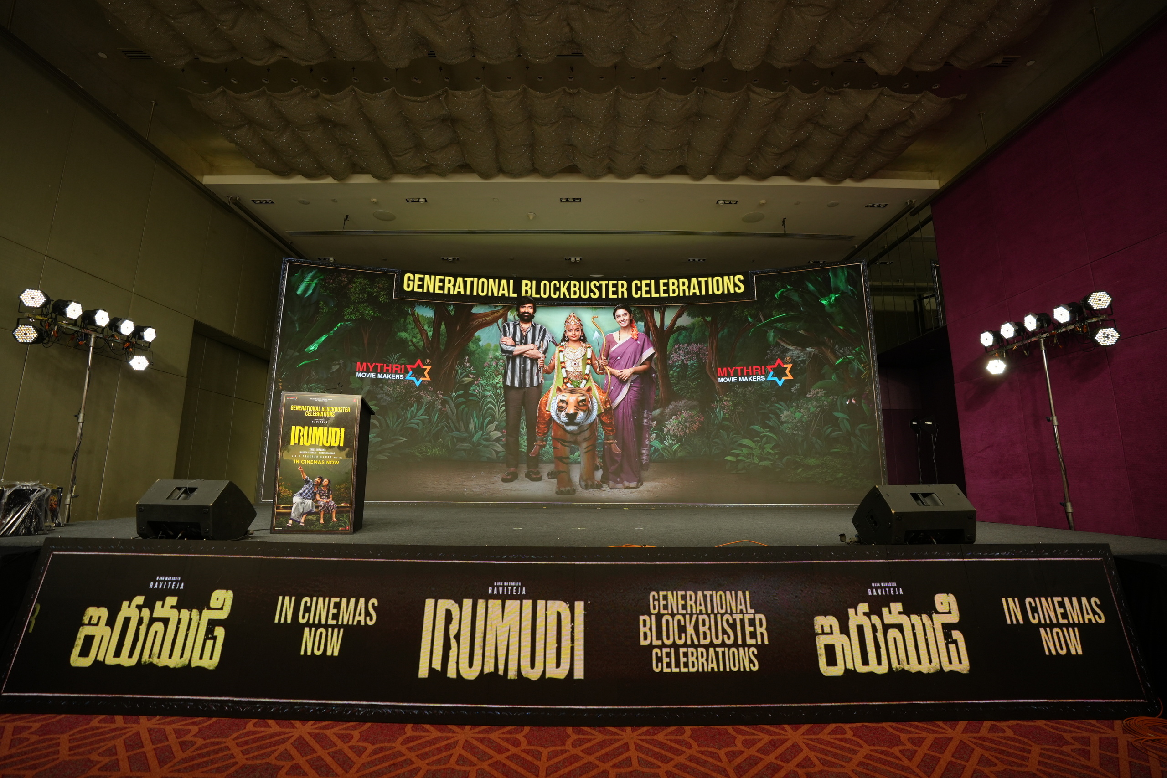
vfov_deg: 73.8
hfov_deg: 96.7
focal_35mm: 16
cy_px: 389
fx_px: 519
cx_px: 584
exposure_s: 1/160
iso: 640
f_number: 3.5
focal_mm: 16
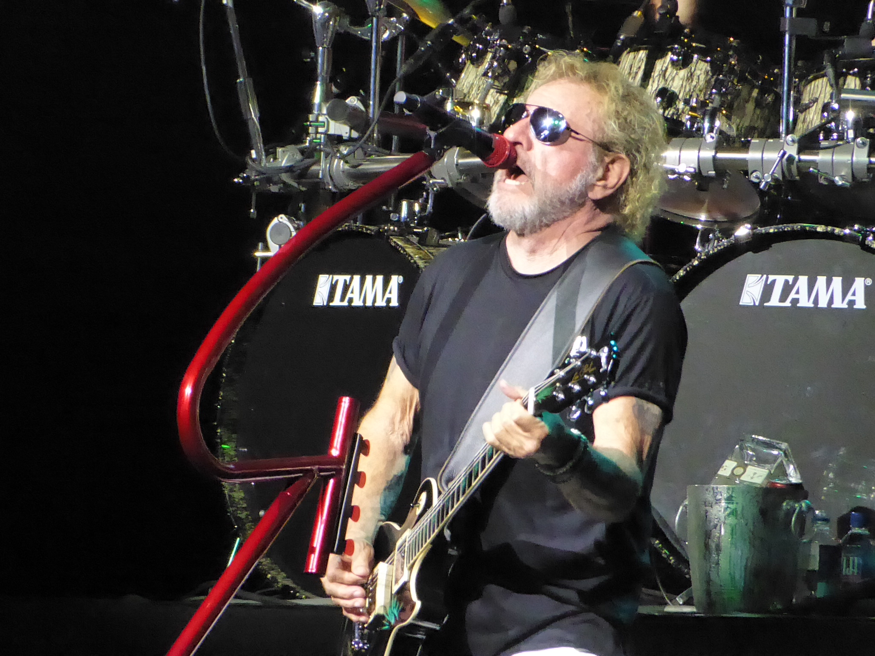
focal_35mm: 720
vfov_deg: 2.1
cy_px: 328
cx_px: 438
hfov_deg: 2.8
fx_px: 18200
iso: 3200
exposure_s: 1/100
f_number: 6.4
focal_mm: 129
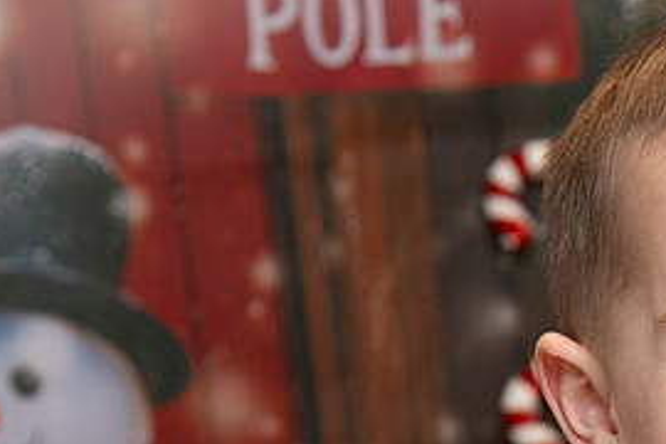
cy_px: 601
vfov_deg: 6.3
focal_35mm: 215
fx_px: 3977
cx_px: 712
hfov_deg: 9.5
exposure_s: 1/200
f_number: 5
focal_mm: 52
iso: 1000
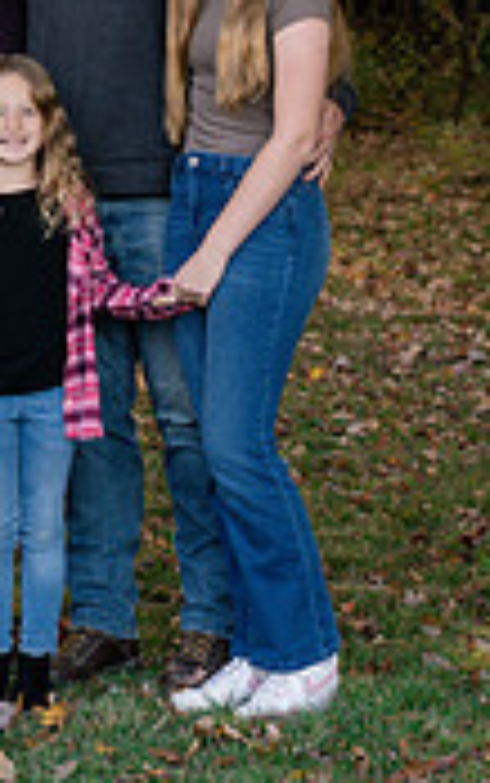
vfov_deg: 9.3
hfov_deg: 5.9
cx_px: 63
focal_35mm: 224
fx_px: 4778
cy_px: 32
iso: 320
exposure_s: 1/200
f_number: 4.5
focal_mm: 85
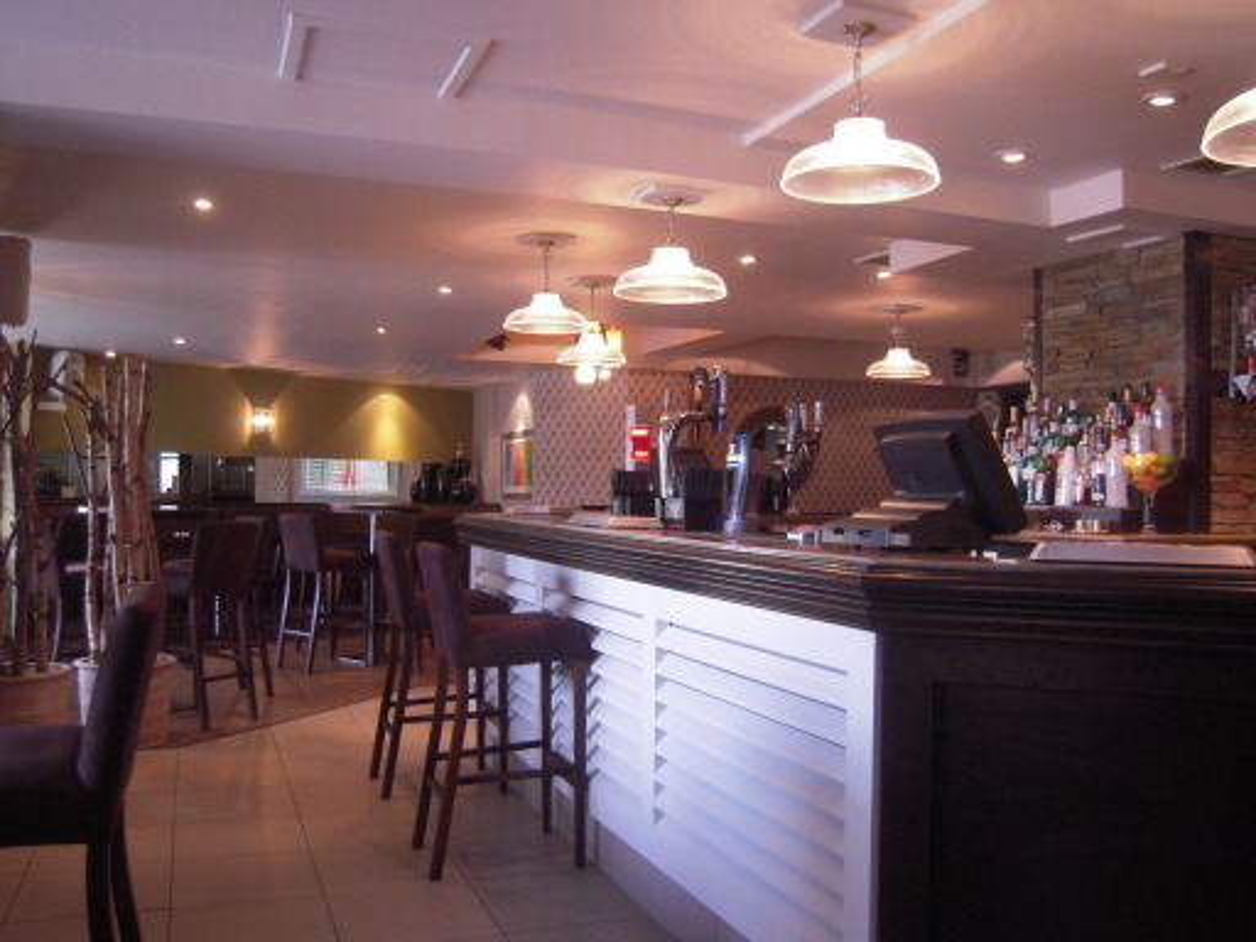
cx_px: 628
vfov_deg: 45.4
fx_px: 1125
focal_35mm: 31
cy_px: 471
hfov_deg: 58.4
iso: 400
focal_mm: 5.6
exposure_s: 1/30
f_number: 2.8
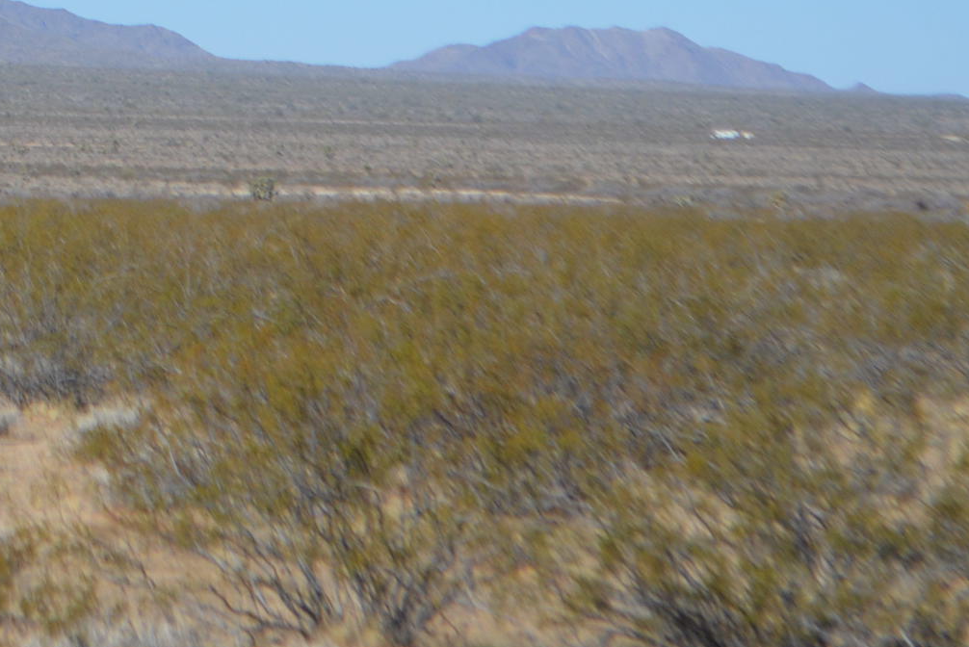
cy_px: -232
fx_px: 6611
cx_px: -347
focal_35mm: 245
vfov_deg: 5.6
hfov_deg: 8.3
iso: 400
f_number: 7.1
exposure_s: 1/2000
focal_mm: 55
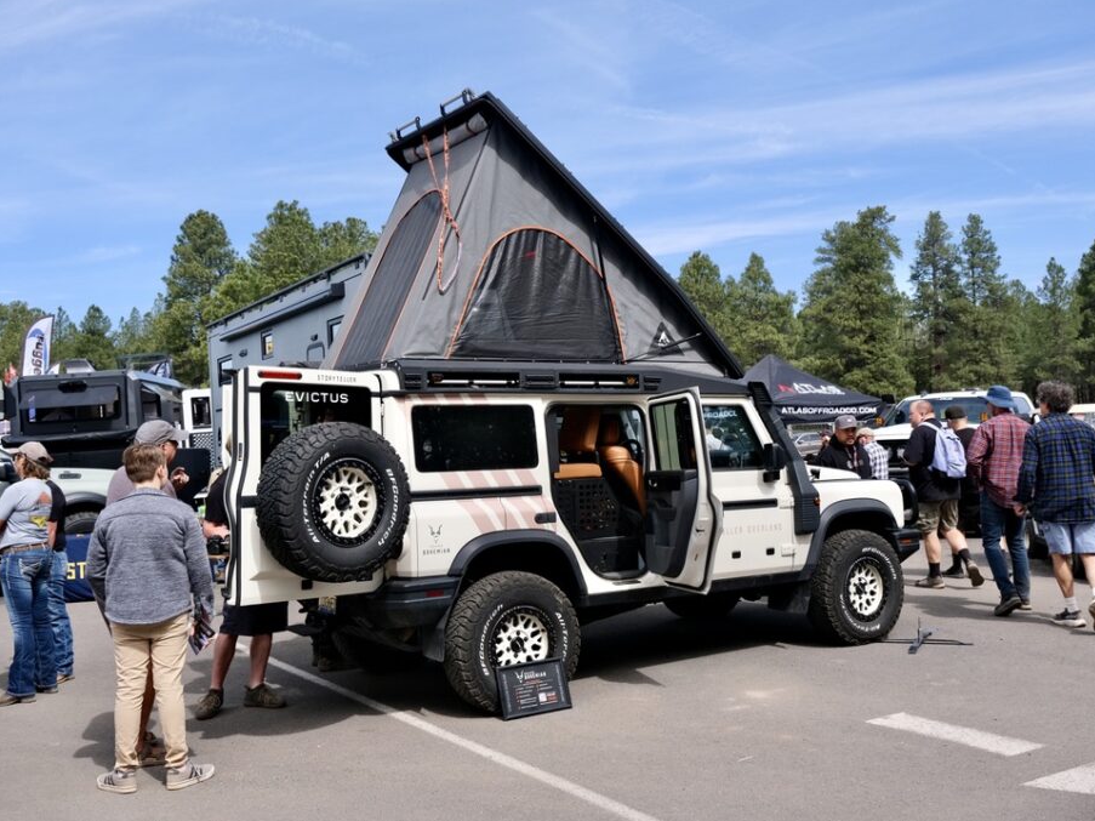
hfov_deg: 51.3
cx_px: 580
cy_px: 409
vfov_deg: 39.6
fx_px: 1139
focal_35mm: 36
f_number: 5.6
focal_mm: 22.3
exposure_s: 1/800
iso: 320
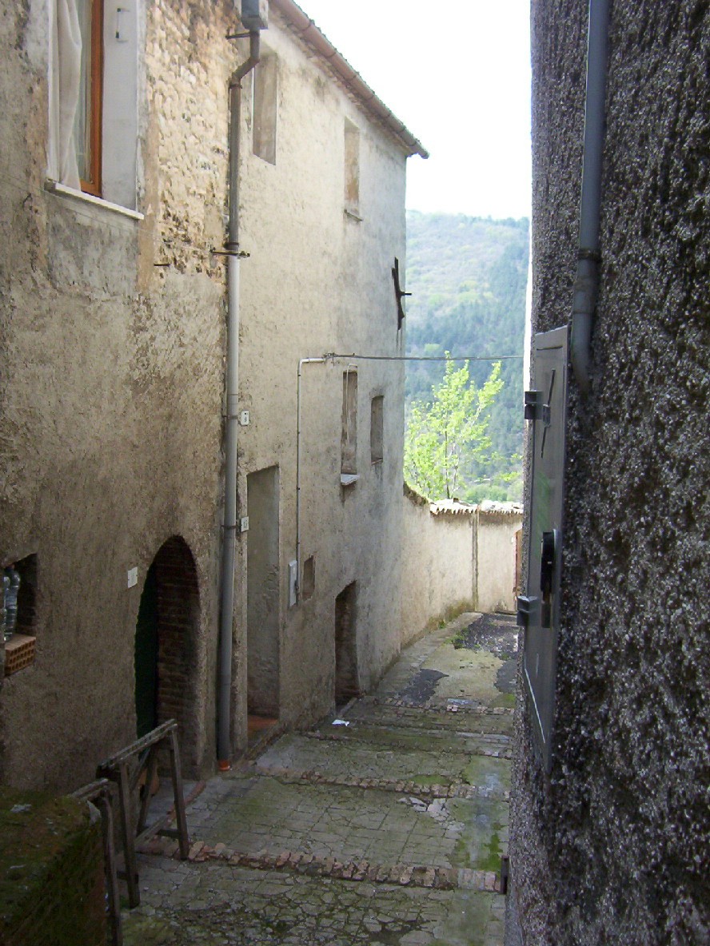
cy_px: 473
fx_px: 985
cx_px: 355
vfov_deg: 51.4
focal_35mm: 36
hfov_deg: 39.7
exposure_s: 1/550
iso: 100
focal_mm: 5.54
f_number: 2.76
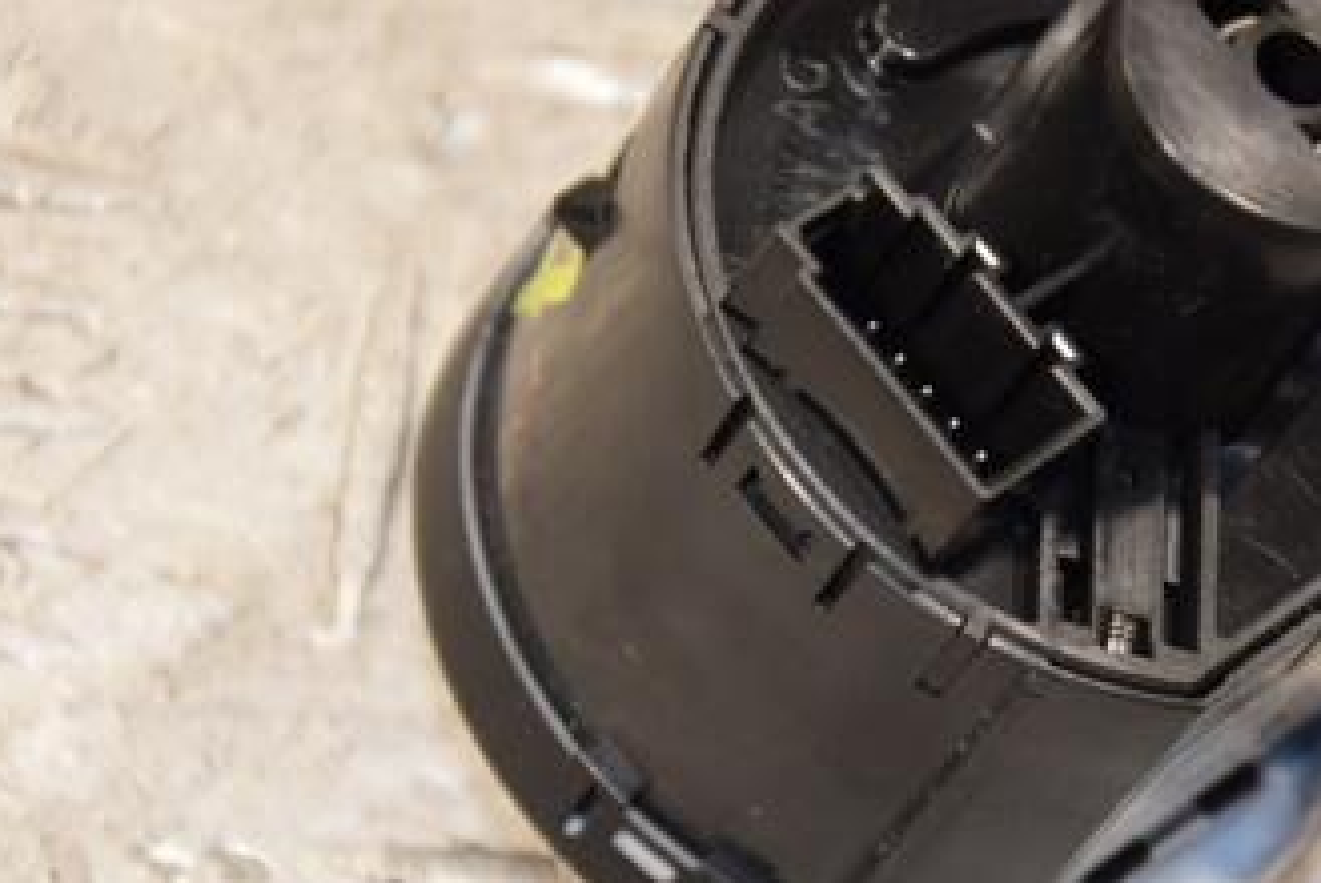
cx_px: 1052
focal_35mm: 287
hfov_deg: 7.2
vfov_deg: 4.8
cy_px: 413
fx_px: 10537
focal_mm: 105
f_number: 5.6
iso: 800
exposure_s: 1/125
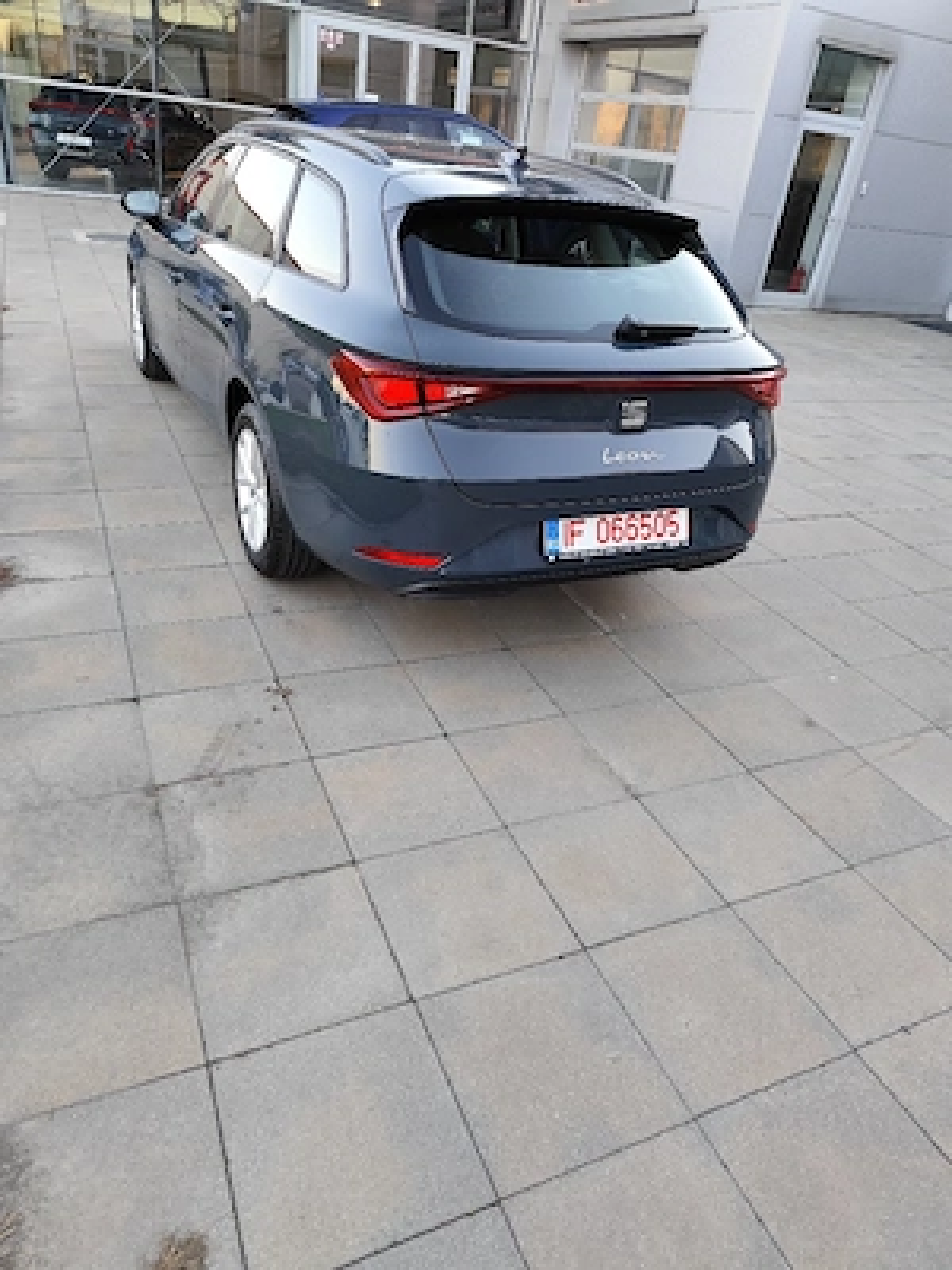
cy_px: 635
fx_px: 843
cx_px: 476
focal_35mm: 23
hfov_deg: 58.9
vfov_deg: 73.9
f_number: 1.65
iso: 250
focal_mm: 6.14
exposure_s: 1/100
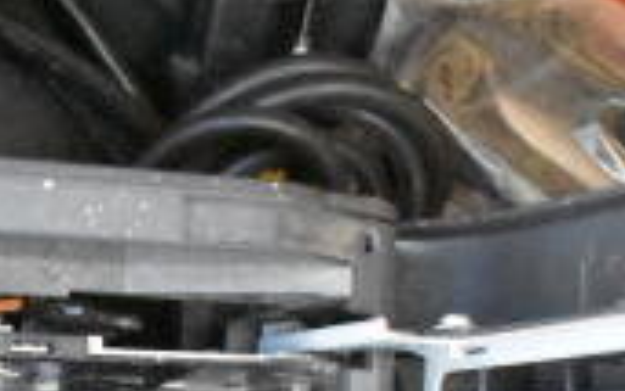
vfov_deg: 10.4
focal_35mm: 120
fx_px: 2045
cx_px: 164
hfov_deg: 17.3
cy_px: 649
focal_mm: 22
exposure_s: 1/30
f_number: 3.8
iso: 20000
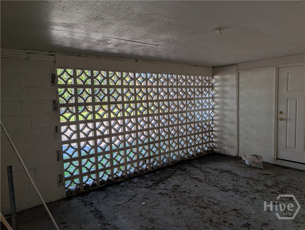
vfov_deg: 56.9
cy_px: 115
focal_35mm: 24
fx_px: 212
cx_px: 152
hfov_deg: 71.5
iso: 32
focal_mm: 6.9
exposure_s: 1/1127
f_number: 1.68
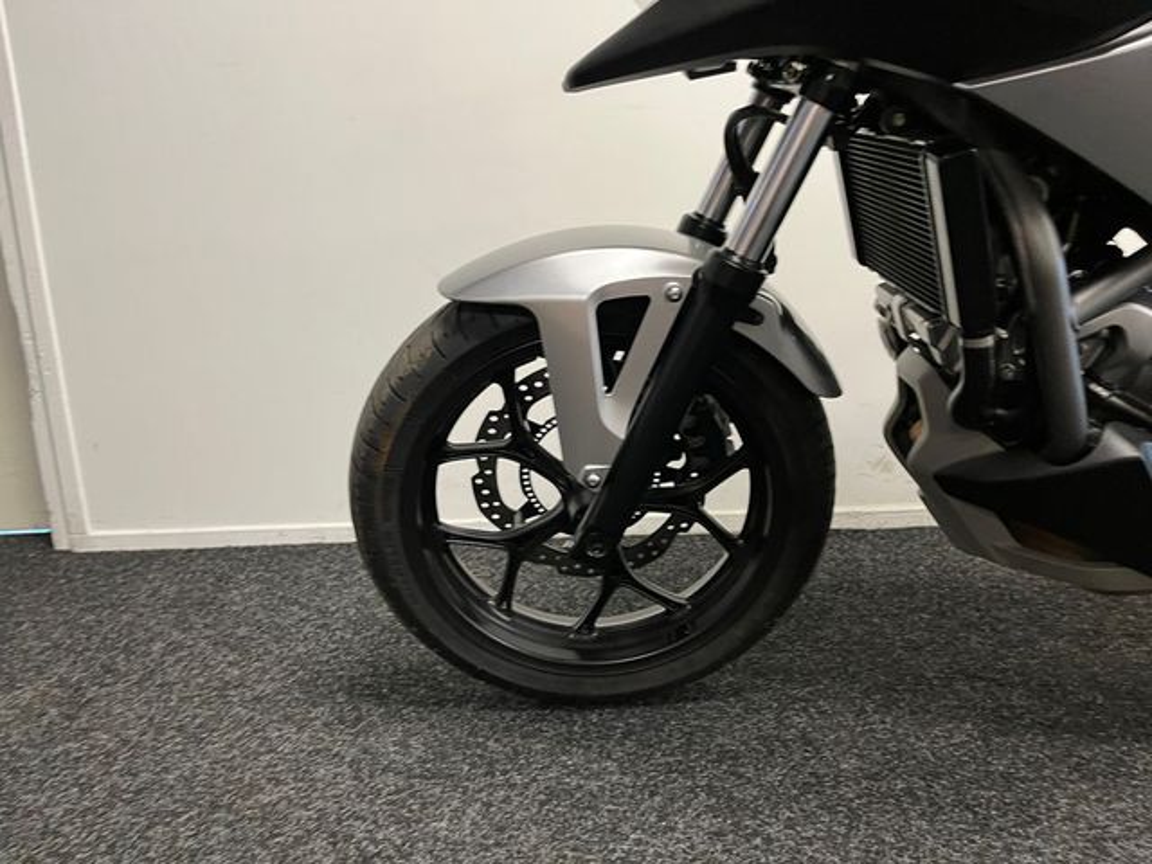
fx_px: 865
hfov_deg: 67.3
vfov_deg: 53.1
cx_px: 576
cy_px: 432
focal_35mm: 26
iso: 125
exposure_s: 1/50
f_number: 1.6
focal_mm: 5.1
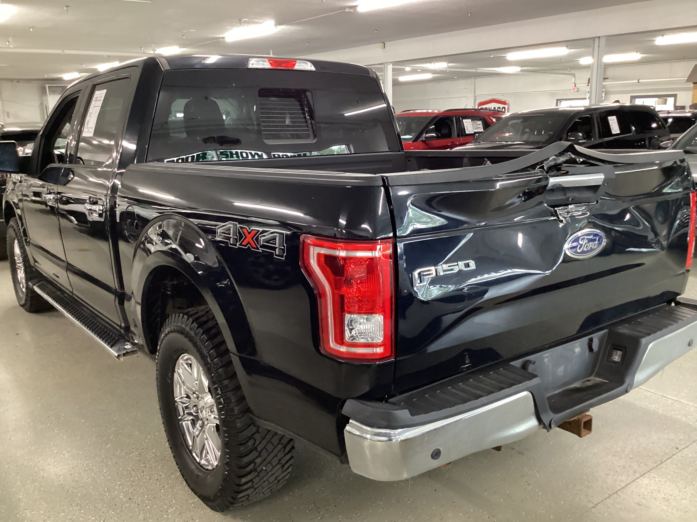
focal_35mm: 31
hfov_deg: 58.4
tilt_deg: -12.2
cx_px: 348
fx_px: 624
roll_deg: +0.5
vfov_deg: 45.4
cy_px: 261
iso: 400
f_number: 2.4
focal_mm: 3.3
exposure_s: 1/40
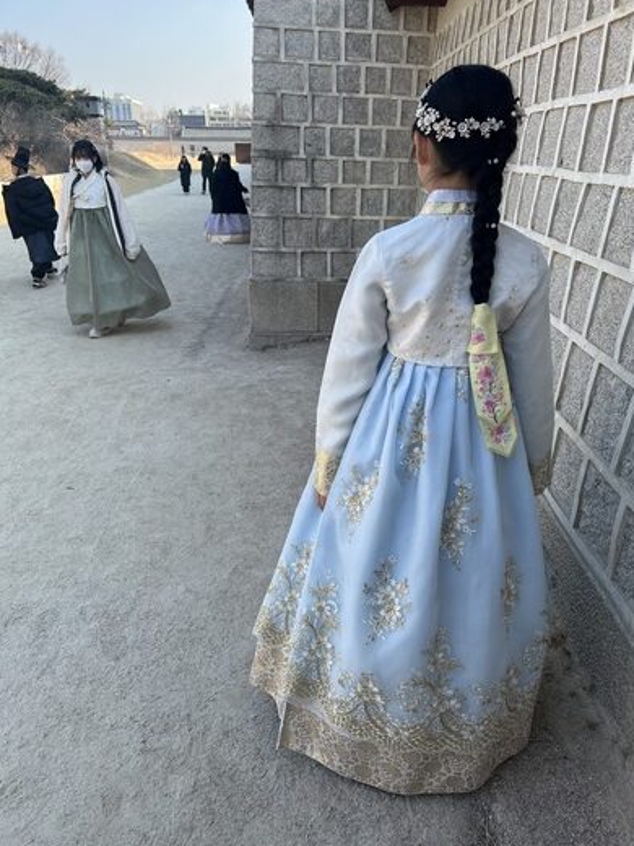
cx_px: 326
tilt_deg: -21.5
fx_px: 659
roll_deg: +0.2
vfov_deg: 65.3
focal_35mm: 27
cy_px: 415
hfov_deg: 51.3
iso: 50
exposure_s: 1/1068
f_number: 1.5
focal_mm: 5.7
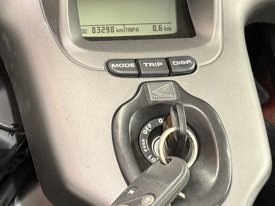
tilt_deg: -27.3
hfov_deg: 18.0
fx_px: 866
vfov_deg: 13.4
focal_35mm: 109
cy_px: 4
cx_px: 162
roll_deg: -20.9
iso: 160
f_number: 1.6
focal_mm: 5.96
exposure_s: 1/50
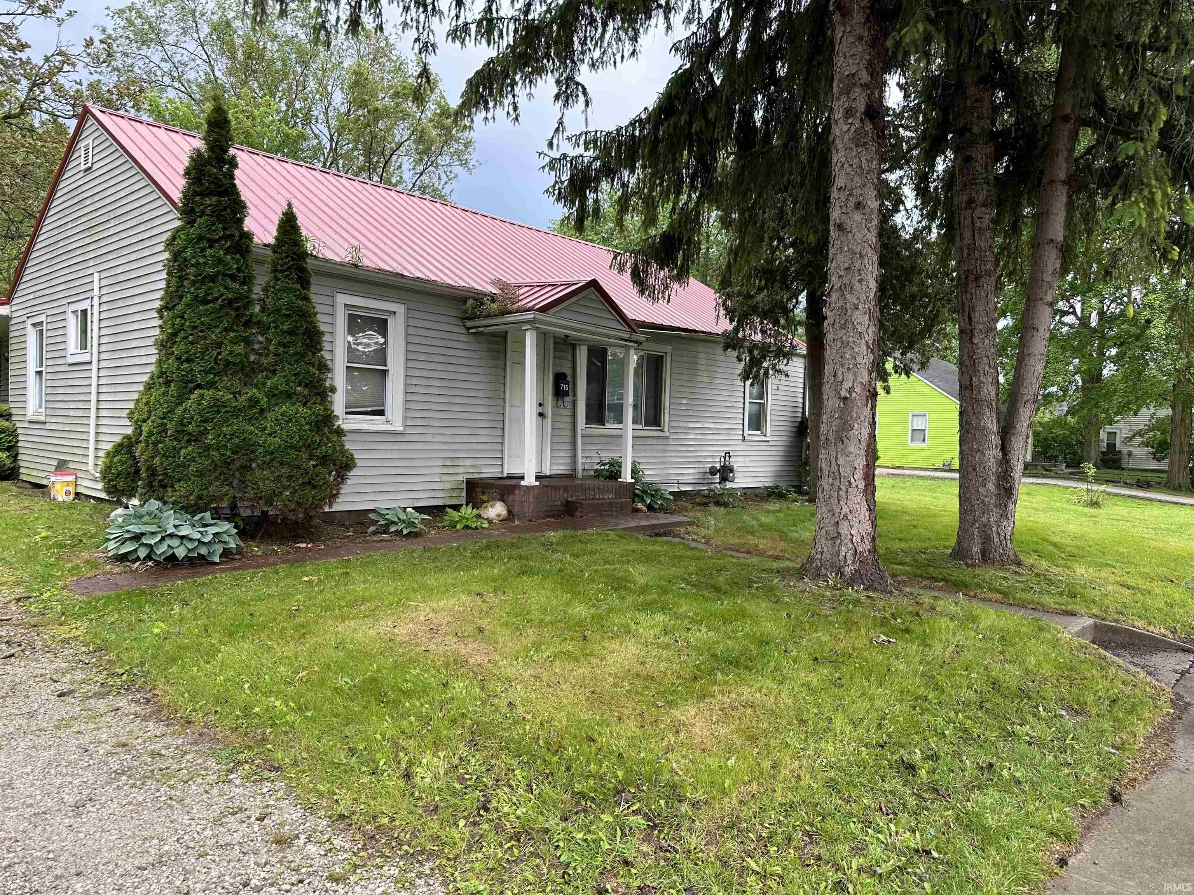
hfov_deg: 71.6
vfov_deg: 56.8
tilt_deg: -1.9
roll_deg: -1.2
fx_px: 828
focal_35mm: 24
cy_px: 448
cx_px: 597
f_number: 1.78
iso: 80
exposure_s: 1/373
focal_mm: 6.86
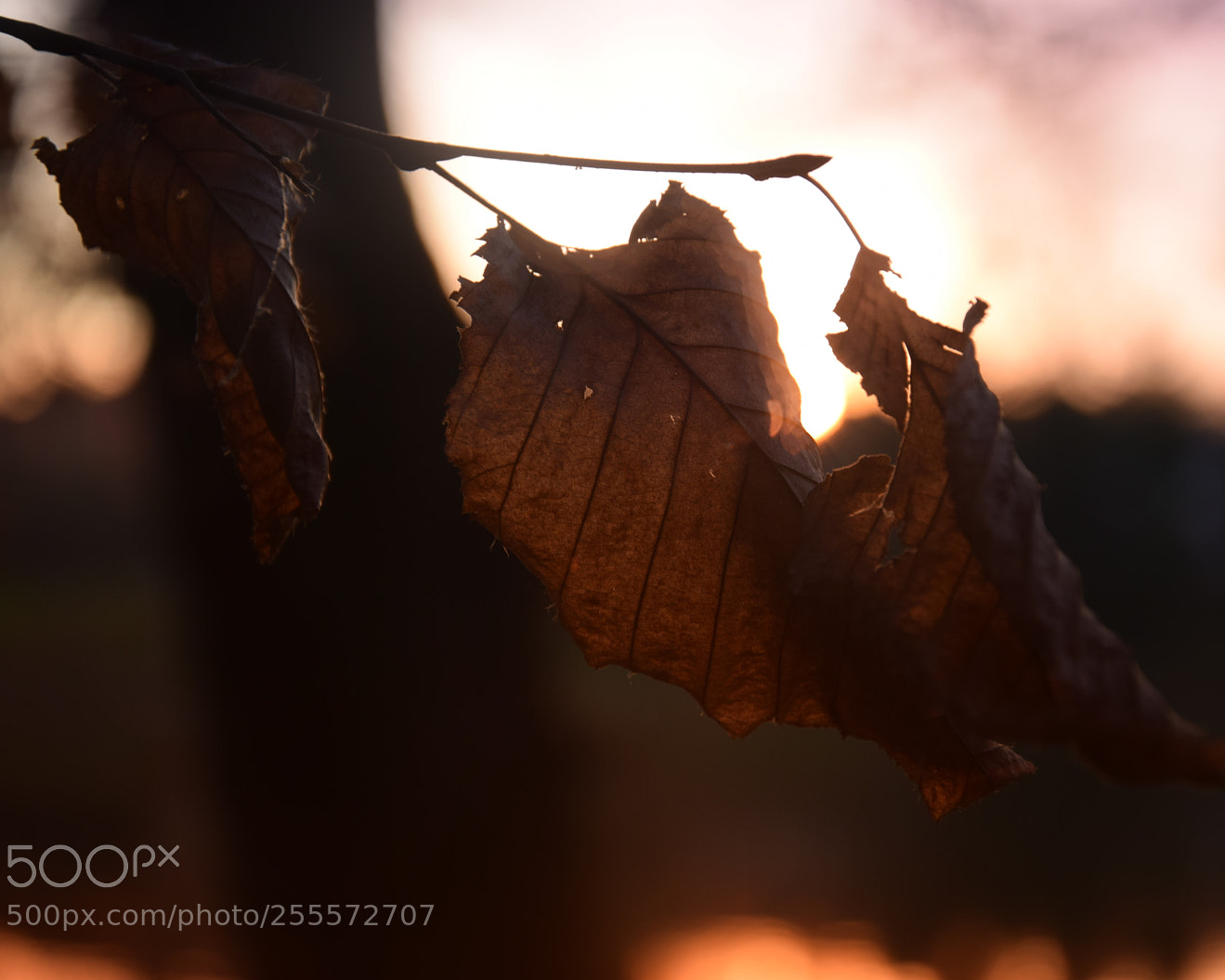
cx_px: 692
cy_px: 493
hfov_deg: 19.4
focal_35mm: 99
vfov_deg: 15.5
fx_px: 3589
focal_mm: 58
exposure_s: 1/60
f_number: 5
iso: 100
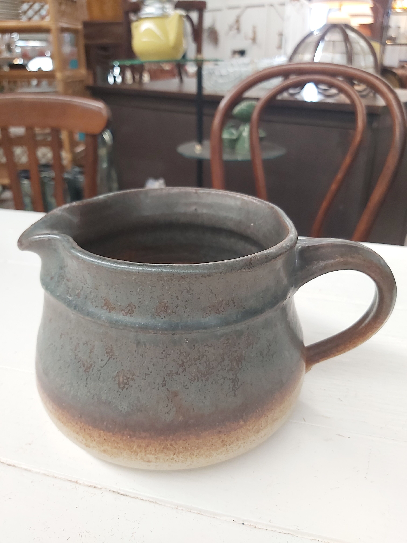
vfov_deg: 67.3
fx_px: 408
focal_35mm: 26
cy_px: 272
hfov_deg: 53.1
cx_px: 204
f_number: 1.7
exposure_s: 1/50
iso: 250
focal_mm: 3.92
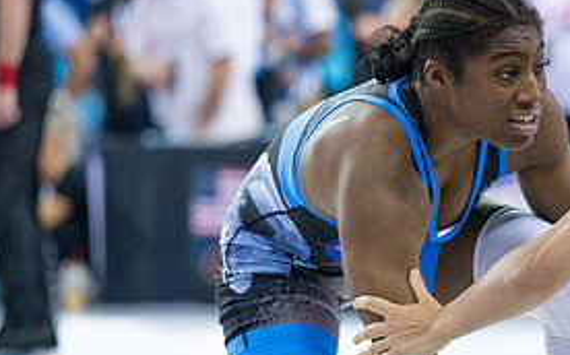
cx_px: 507
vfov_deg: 3.8
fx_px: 5339
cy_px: 217
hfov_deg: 6.1
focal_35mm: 344
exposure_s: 1/800
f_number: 2.8
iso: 2500
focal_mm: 135
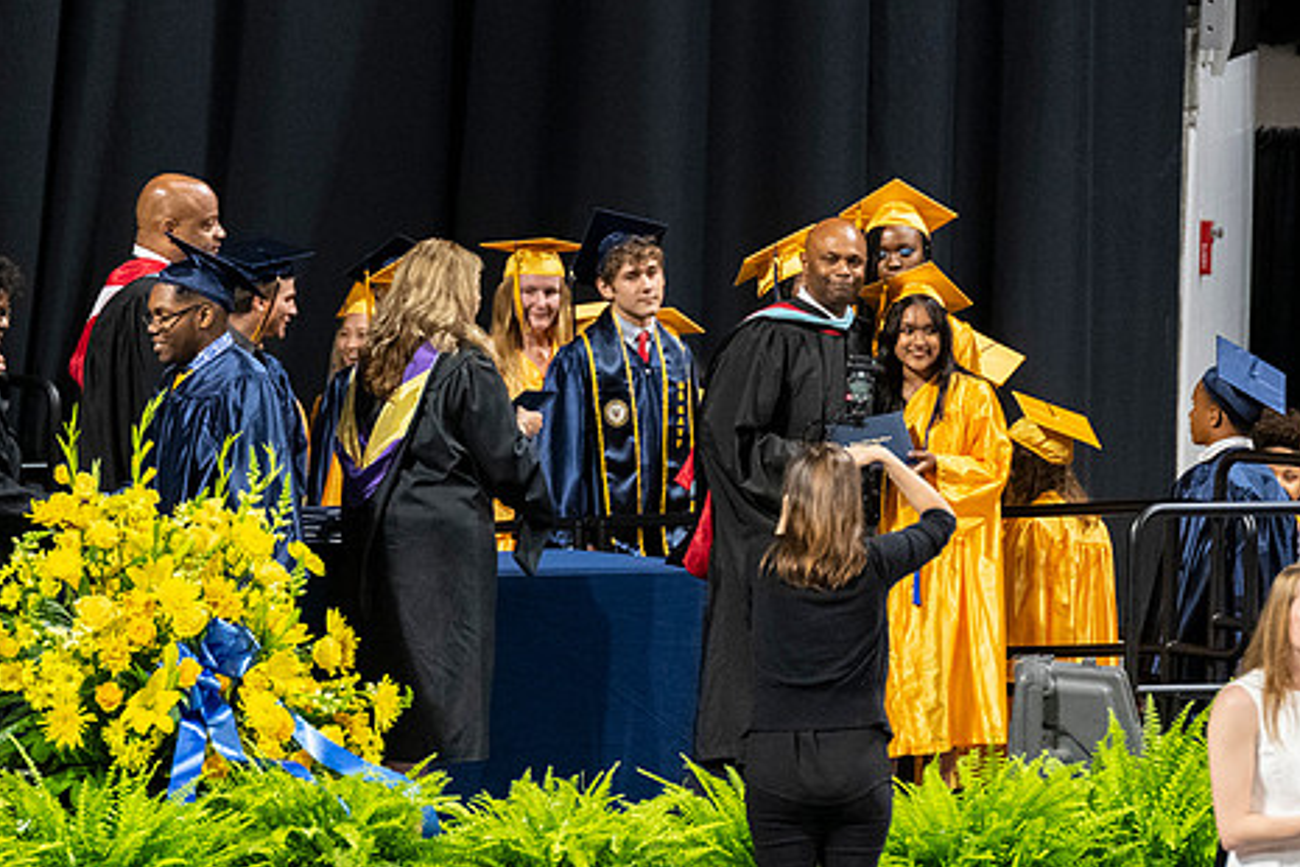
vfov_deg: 3.3
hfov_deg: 4.9
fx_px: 15238
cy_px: 528
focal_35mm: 422
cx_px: 944
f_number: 4
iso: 2000
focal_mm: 190
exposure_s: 1/200
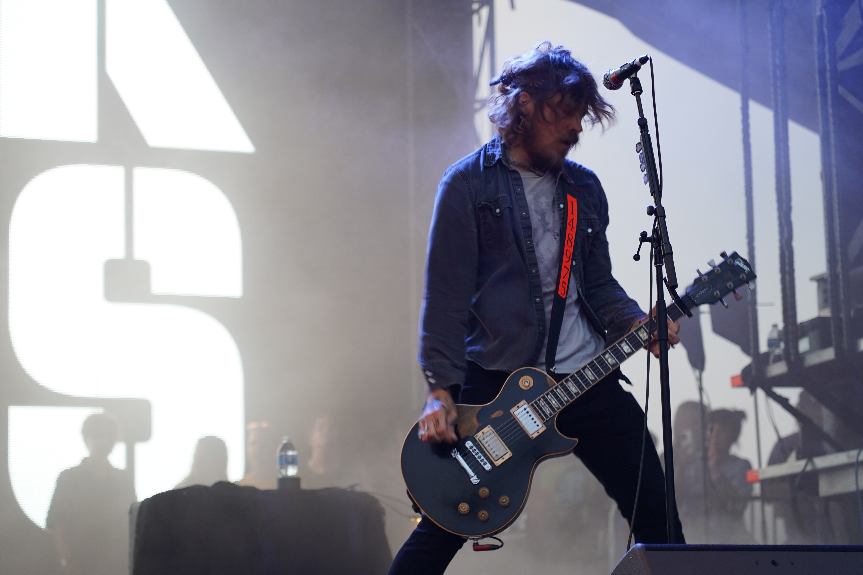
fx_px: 2517
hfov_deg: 19.5
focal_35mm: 105
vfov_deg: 13.0
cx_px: 432
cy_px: 288
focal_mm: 105
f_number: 4
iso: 800
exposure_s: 1/125
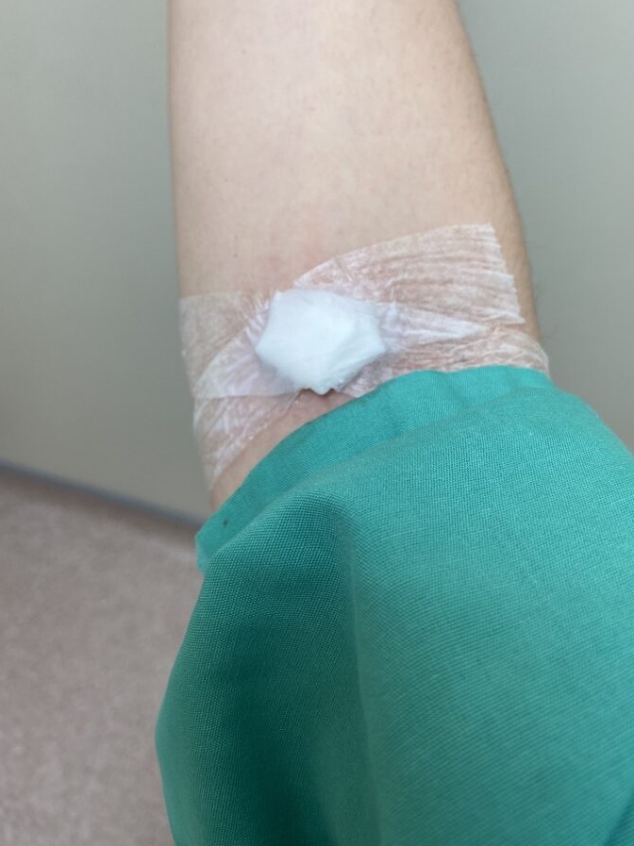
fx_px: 709
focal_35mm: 29
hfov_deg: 48.2
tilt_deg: -56.7
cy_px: 376
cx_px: 332
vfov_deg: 61.5
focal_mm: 4.25
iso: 64
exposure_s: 1/122
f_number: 1.8
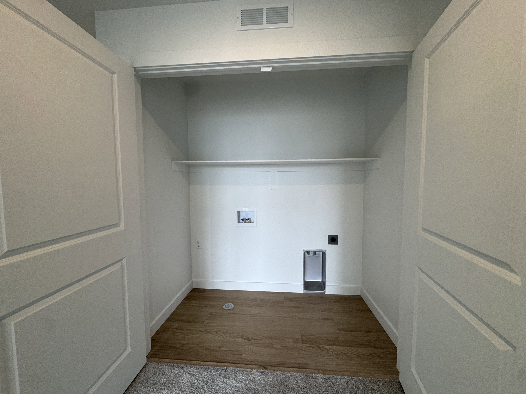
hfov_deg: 102.1
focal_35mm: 14
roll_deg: +1.7
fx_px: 213
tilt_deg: -2.9
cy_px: 197
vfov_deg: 85.7
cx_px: 263
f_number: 2.2
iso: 80
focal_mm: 2.22
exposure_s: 1/120
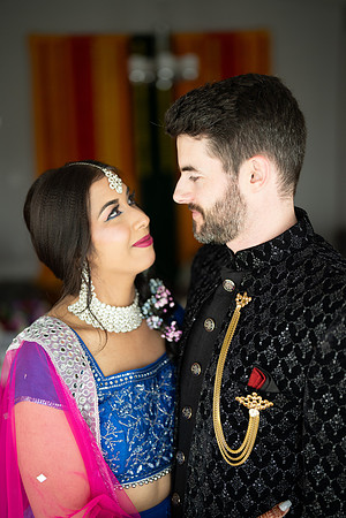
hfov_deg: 27.0
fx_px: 721
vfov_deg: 39.6
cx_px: 173
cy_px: 259
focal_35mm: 50
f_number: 1.4
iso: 320
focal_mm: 50
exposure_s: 1/320
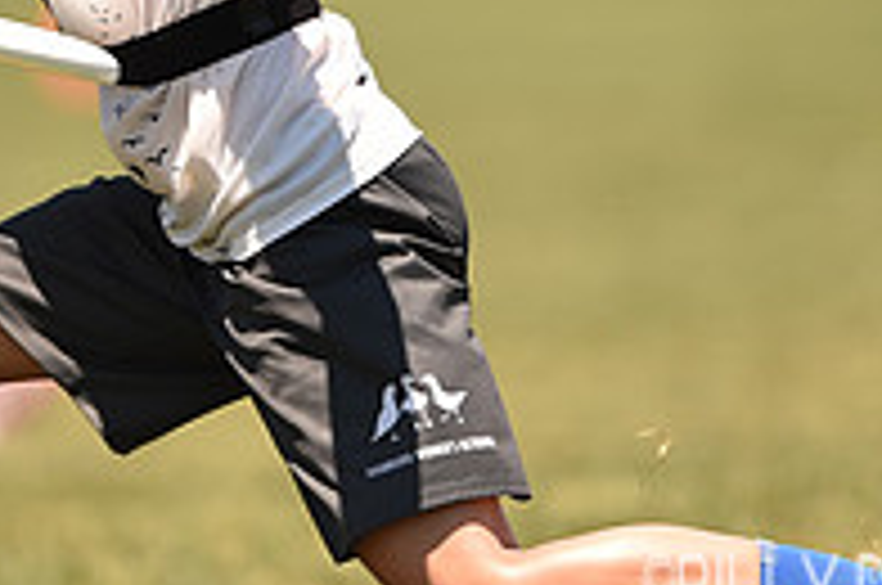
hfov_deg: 1.7
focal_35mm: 1183
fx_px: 28936
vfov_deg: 1.2
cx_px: 356
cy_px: -92
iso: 100
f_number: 2.8
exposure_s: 1/1250
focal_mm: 400
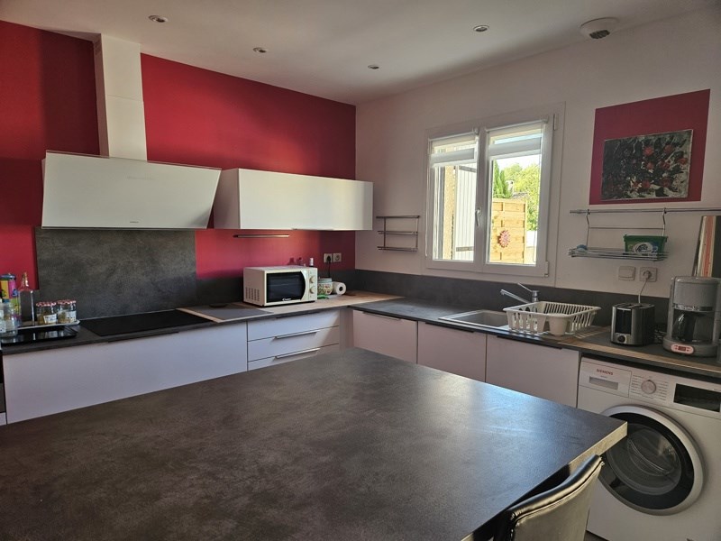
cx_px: 360
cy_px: 270
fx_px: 479
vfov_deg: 58.9
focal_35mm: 23
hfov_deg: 73.9
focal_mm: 5.4
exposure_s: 1/190
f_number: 1.8
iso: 200
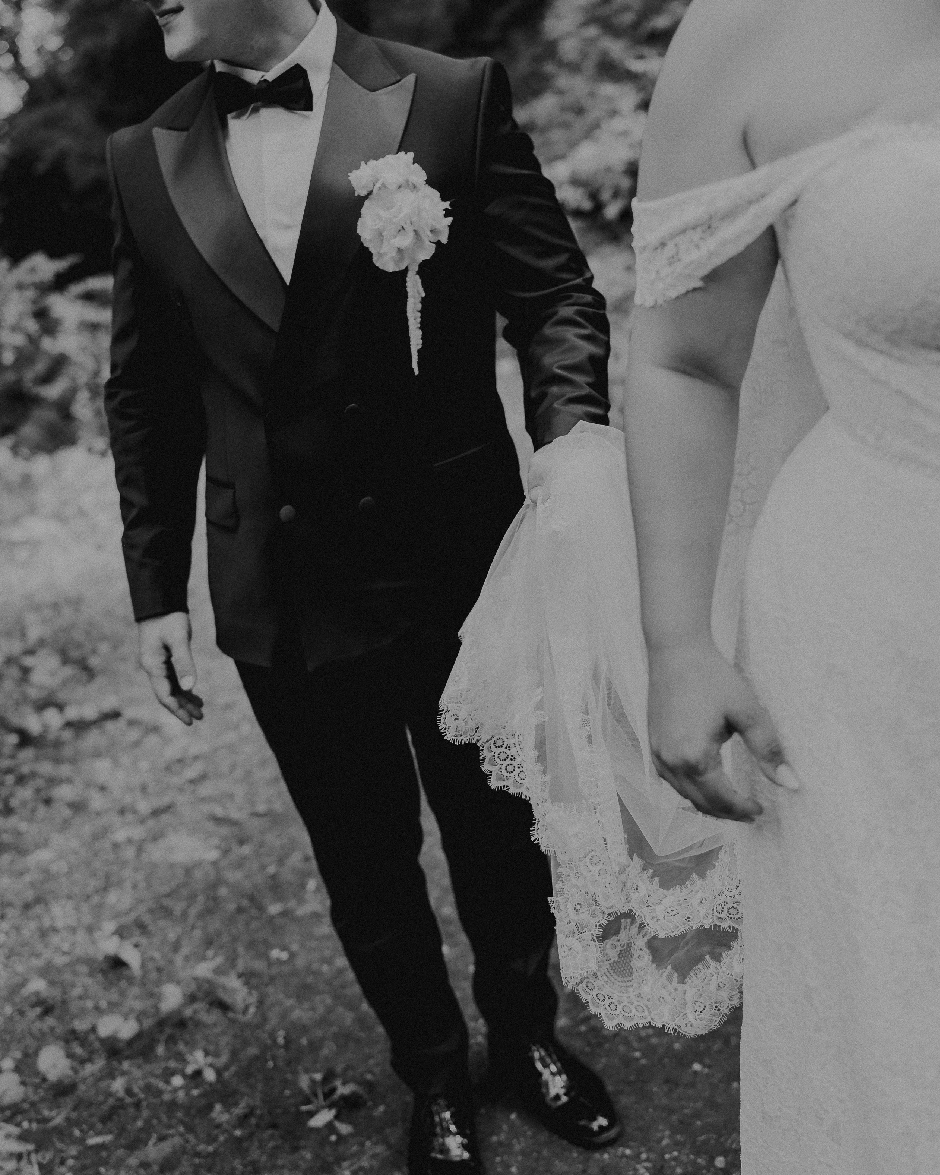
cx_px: 464
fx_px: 1391
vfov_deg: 45.8
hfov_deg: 37.3
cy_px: 578
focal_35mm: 40
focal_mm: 35
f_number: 2.2
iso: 640
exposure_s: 1/1000
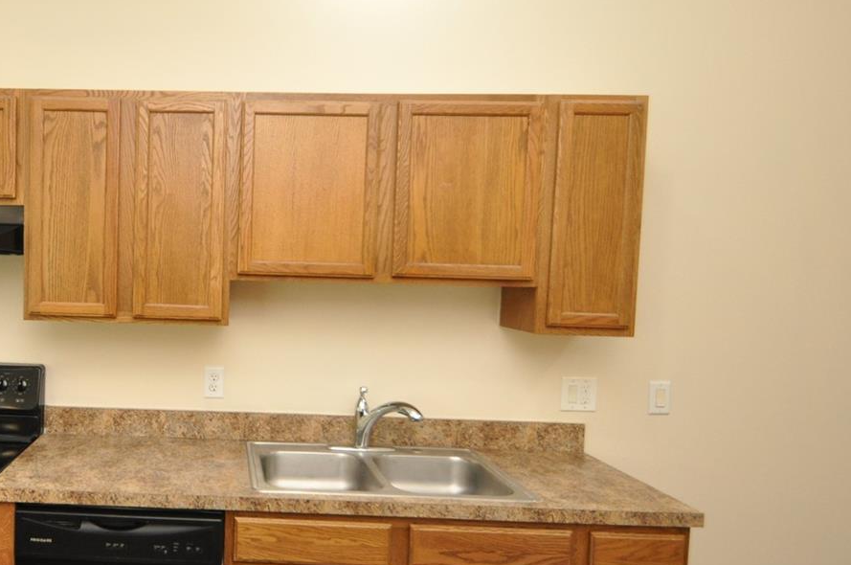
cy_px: 321
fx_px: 637
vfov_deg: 47.7
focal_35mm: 27
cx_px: 193
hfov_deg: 62.8
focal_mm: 10
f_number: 4
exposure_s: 1/60
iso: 800
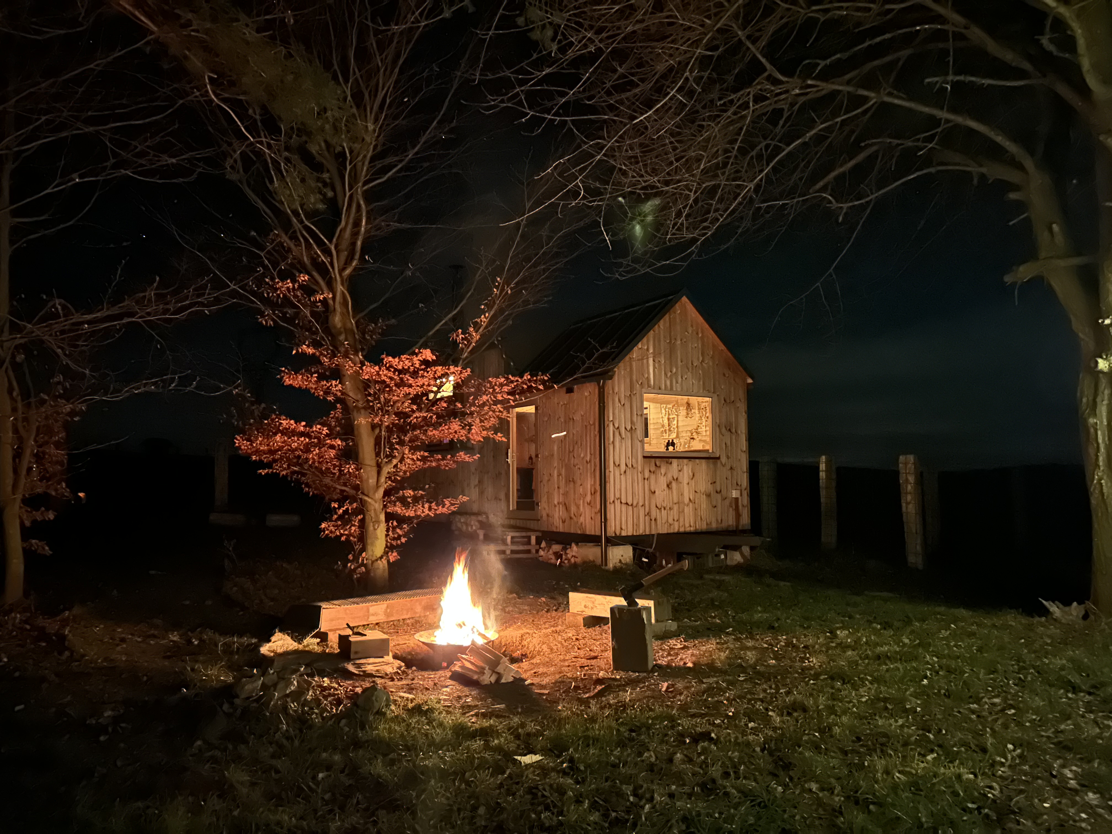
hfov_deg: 67.3
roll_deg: +0.9
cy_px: 417
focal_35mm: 26
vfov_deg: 53.1
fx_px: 835
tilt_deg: +3.8
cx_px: 556
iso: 8000
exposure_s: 1/5
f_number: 1.5
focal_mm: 5.7
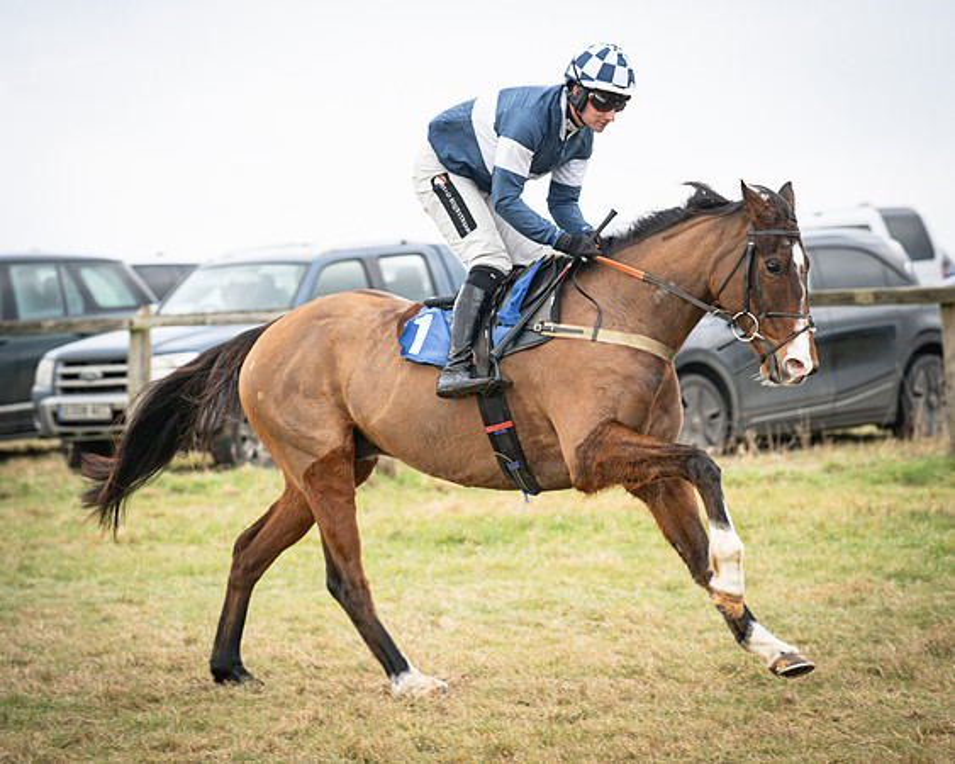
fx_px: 5045
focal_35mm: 179
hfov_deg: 10.8
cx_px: 486
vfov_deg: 8.7
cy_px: 392
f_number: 4.5
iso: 500
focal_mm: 135
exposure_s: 1/1000
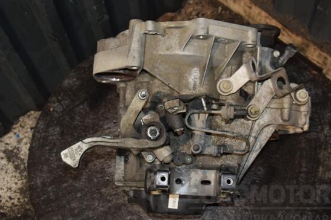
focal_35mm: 56
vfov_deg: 24.2
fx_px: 515
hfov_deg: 35.6
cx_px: 176
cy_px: 114
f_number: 5
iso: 800
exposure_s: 1/60
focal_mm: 34
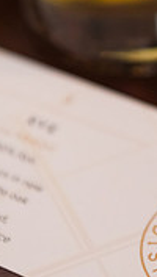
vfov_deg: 10.4
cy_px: 117
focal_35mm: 206
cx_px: 232
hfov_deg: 5.9
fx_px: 1520
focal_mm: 60
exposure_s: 1/125
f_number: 3.2
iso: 1000
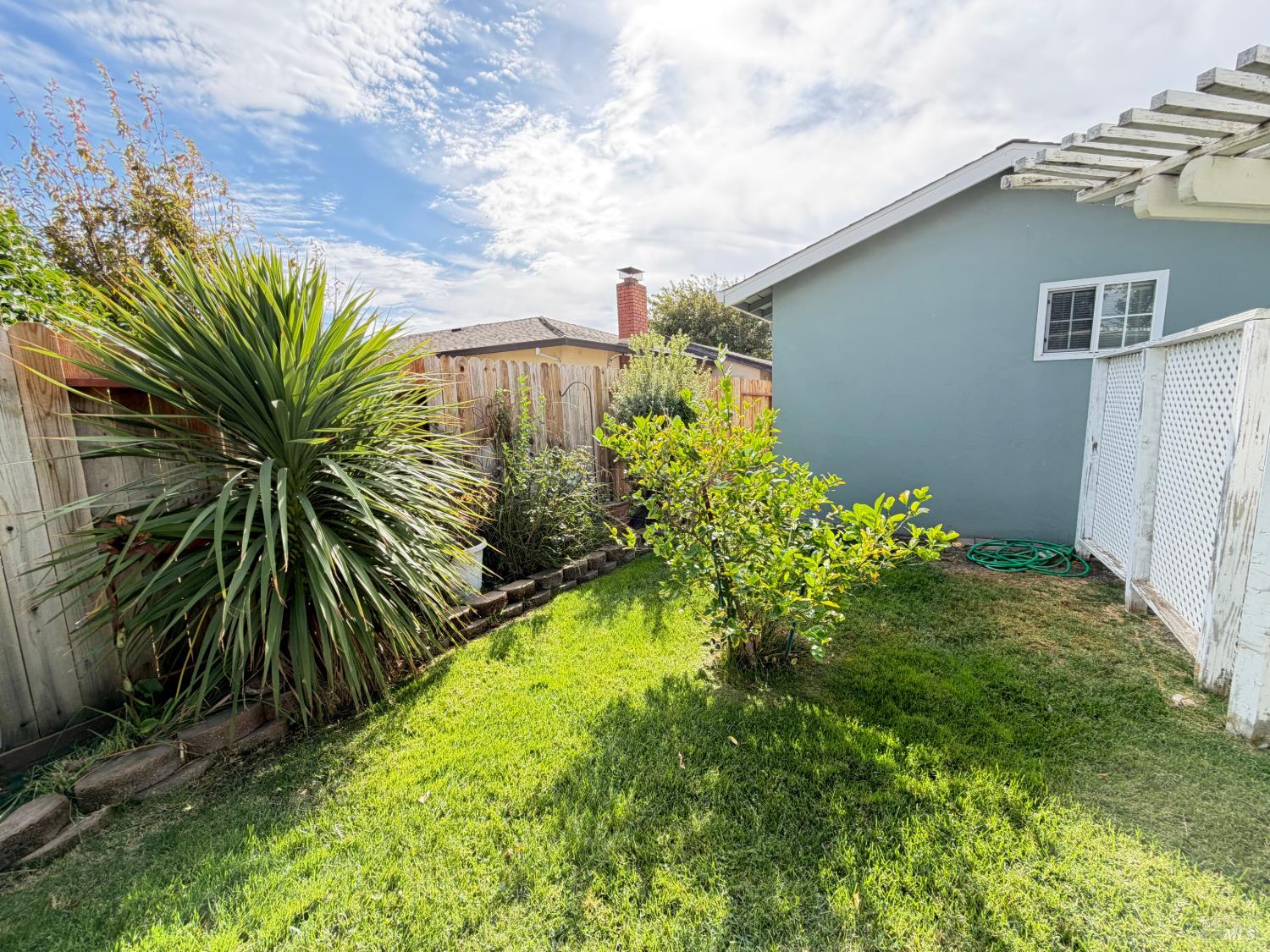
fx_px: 514
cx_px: 635
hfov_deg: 102.1
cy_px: 476
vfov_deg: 85.7
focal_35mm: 14
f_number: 2.2
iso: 40
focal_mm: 2.22
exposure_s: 1/236
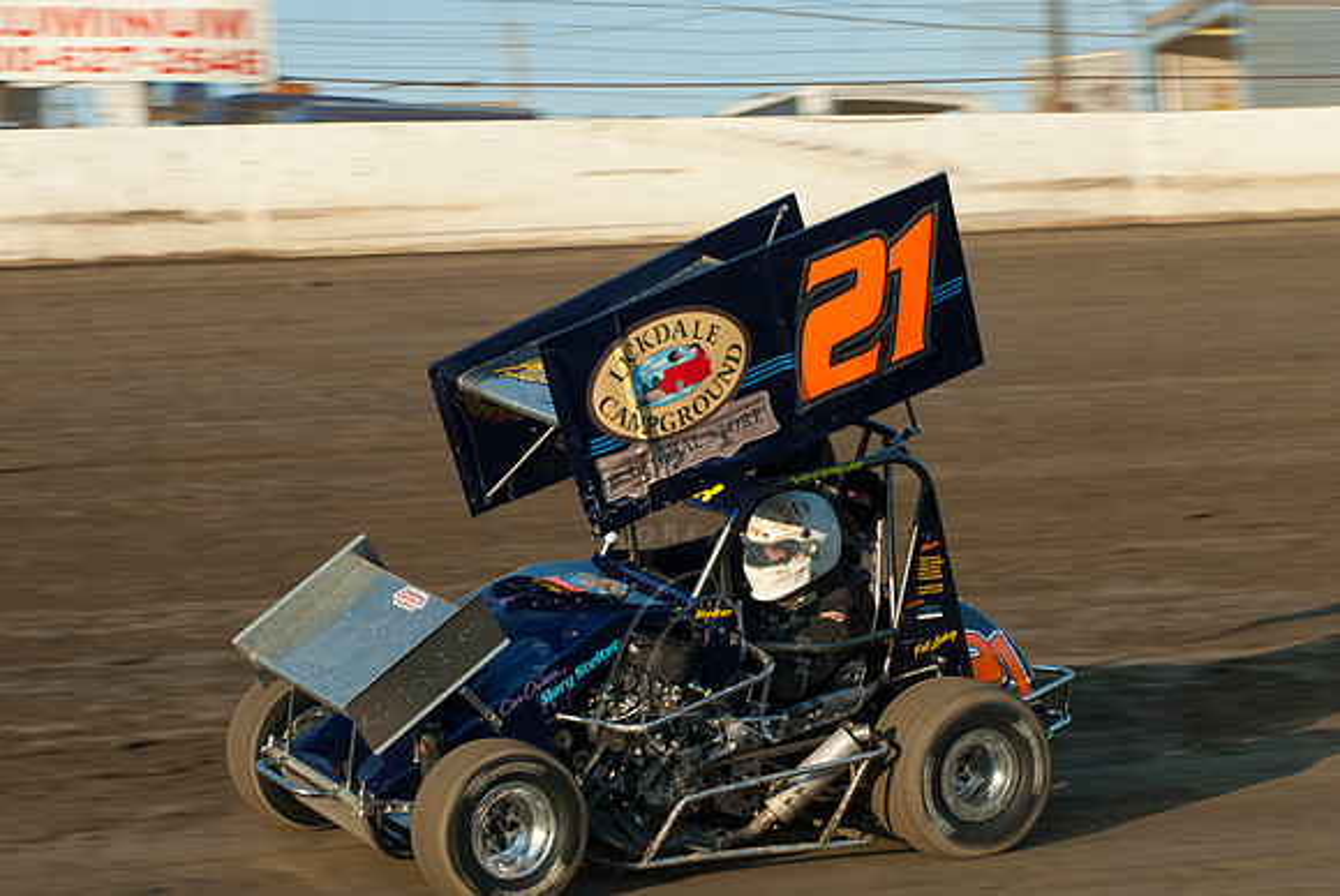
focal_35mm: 120
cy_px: 448
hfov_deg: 17.0
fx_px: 4471
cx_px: 670
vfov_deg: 11.4
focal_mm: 80
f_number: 7.1
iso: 400
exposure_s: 1/400
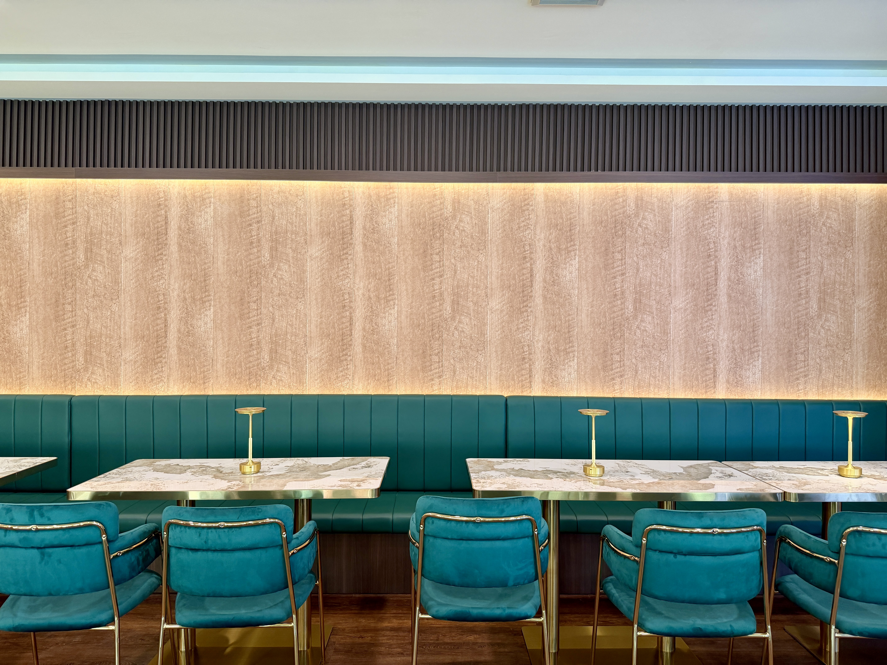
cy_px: 332
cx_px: 444
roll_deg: -0.3
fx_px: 615
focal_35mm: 24
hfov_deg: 71.6
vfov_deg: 56.8
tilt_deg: -0.3
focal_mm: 6.76
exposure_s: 1/50
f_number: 1.78
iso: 200
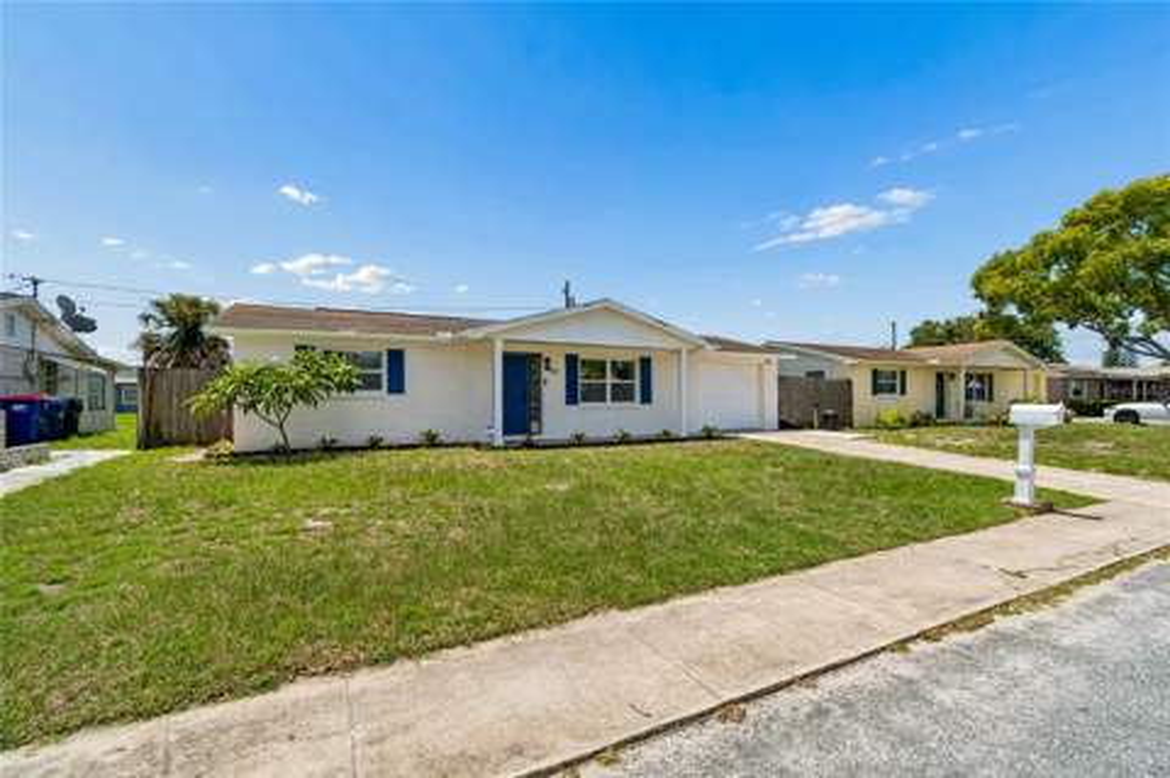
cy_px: 389
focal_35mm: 15
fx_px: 487
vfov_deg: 77.2
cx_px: 585
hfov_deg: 100.4
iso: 200
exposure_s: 1/1250
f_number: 7.1
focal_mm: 10
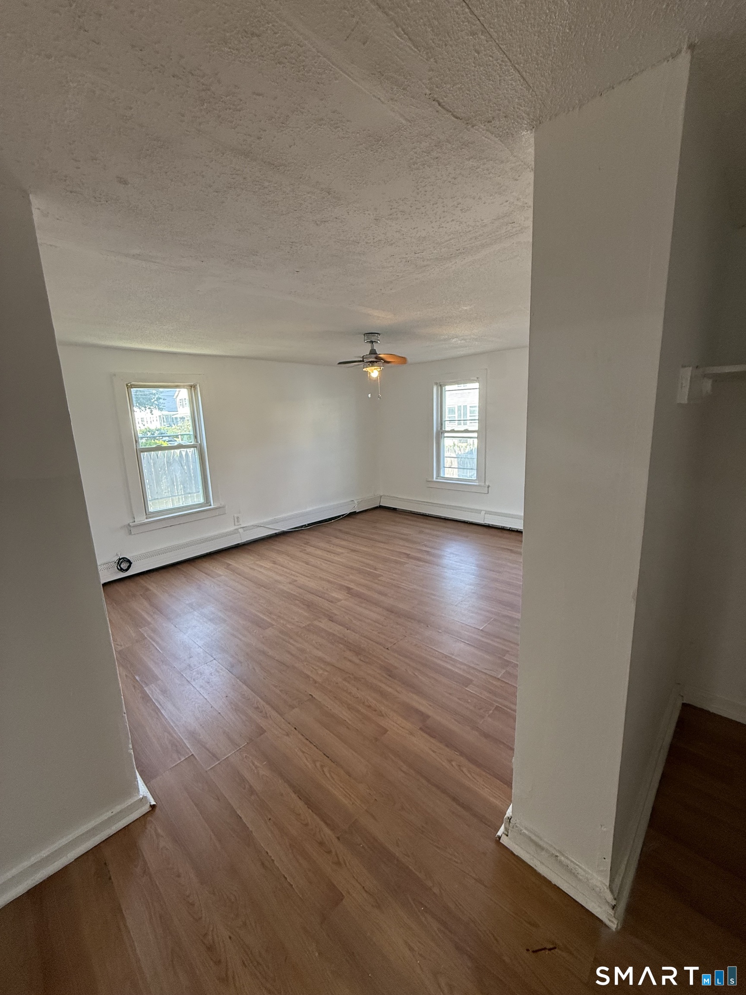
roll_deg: +2.0
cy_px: 498
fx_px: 402
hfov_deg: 85.7
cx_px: 373
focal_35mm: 14
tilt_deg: -11.8
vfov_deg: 102.1
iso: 250
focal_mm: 2.22
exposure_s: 1/120
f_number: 2.2
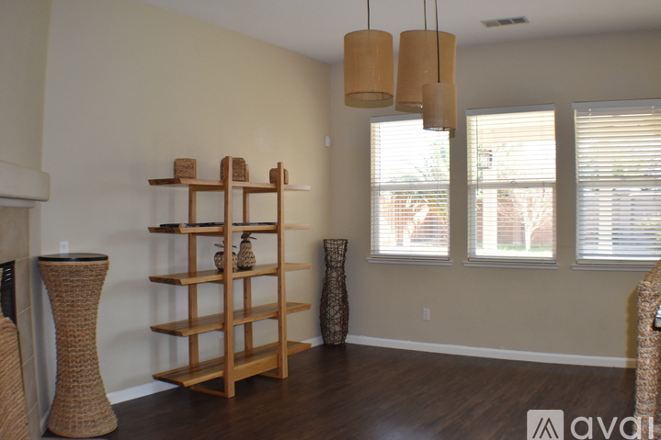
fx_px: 891
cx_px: 331
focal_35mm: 49
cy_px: 217
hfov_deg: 40.7
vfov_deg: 27.8
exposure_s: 1/160
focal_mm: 31
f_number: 4.2
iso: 800
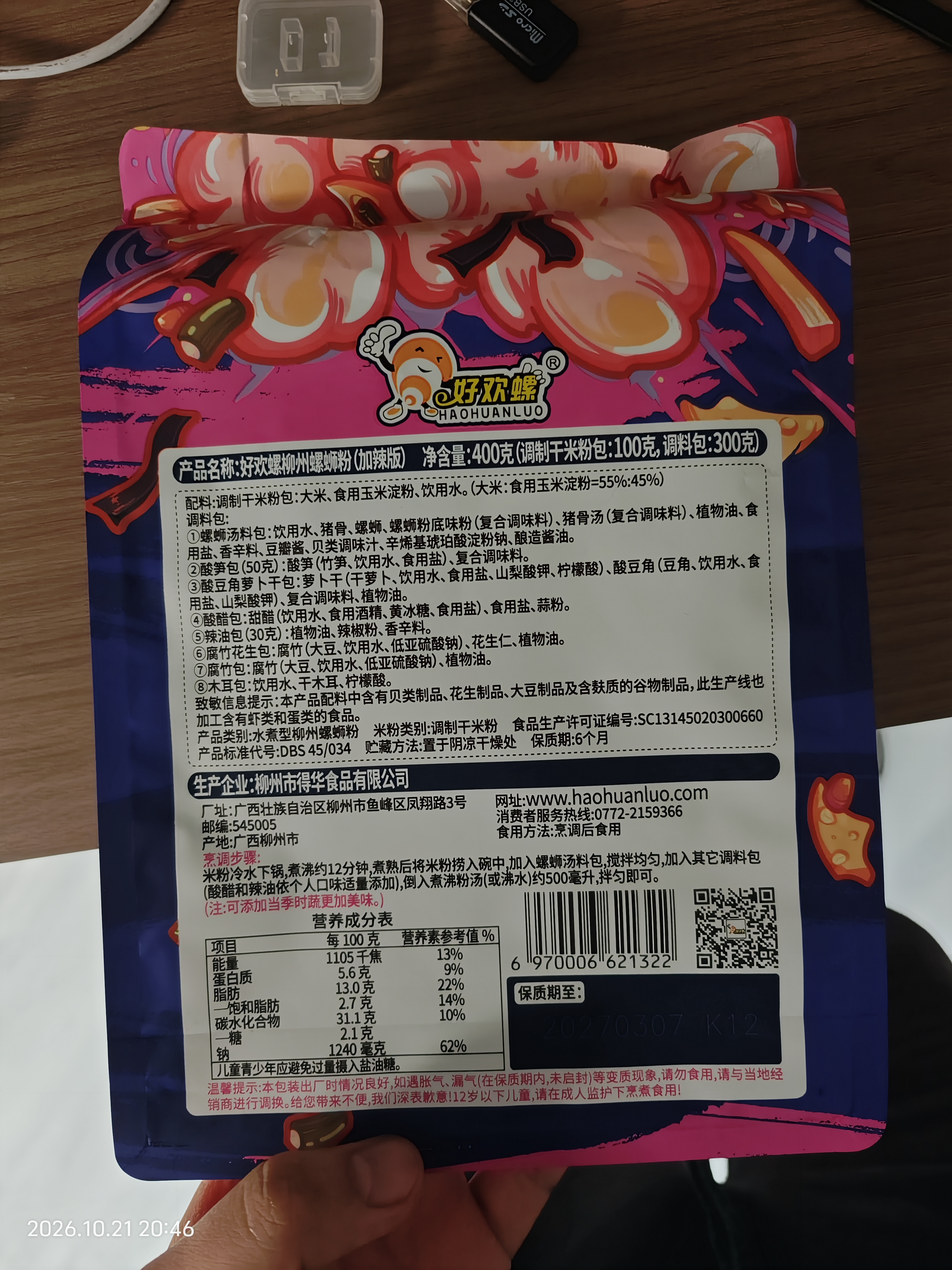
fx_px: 843
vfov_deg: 73.9
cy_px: 635
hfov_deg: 58.9
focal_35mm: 23
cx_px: 476
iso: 210
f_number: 1.68
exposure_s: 1/50
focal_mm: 6.45
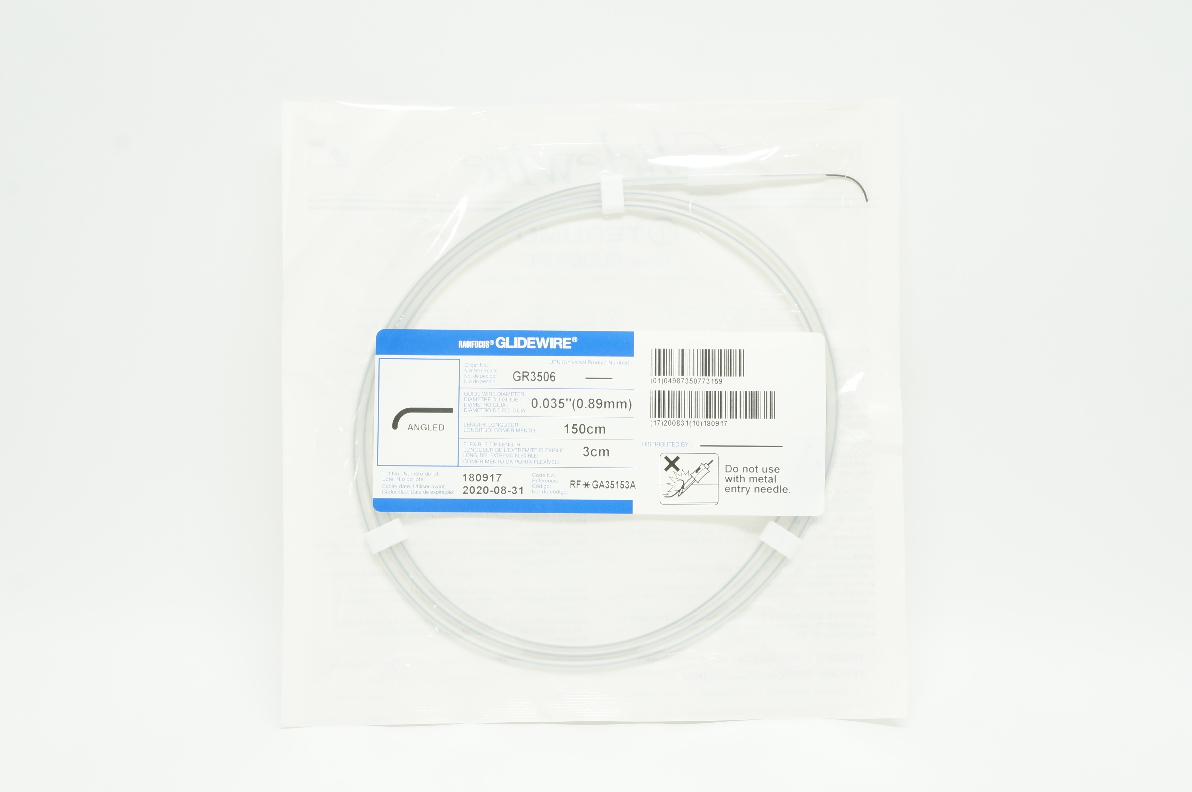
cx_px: 596
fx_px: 1786
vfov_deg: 25.0
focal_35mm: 54
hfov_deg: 36.9
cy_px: 396
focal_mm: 36
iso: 400
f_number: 11
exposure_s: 1/15
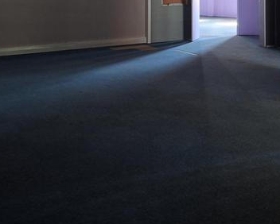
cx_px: 250
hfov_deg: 34.7
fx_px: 423
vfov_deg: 27.6
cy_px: -10
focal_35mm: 51
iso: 400
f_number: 1.8
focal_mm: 5.54
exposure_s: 1/25
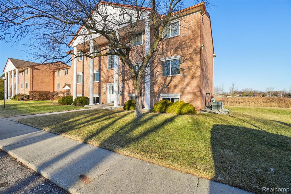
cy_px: 97
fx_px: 121
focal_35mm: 15
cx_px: 146
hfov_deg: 100.4
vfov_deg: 77.3
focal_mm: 10
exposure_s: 1/200
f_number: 8
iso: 100
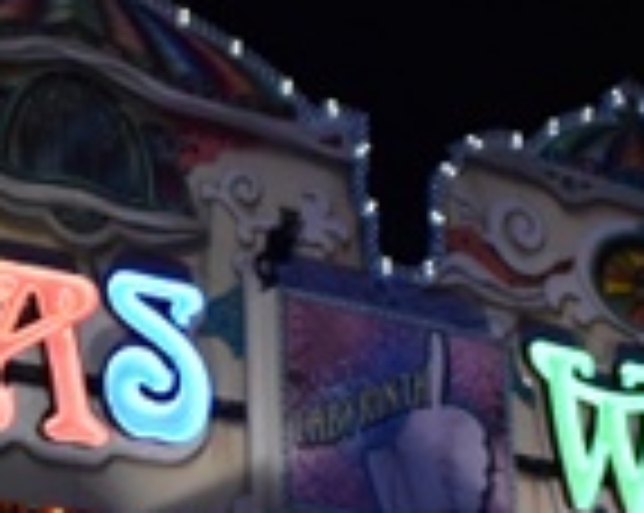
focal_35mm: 102
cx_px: 18
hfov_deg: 18.4
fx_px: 1941
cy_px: 572
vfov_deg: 14.7
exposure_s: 1/320
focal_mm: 18
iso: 800
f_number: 3.5
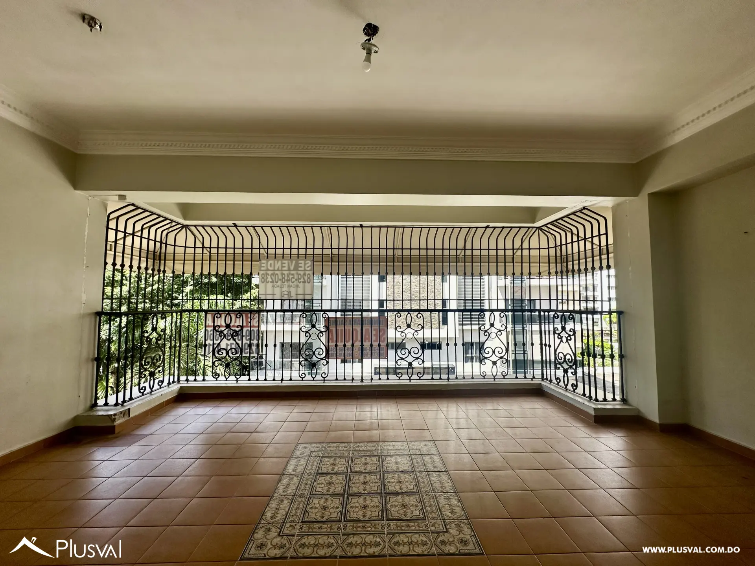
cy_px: 283
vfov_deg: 85.7
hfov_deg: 102.1
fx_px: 305
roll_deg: +0.4
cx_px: 378
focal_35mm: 14
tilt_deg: +1.8
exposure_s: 1/373
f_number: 2.2
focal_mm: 2.22
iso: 40
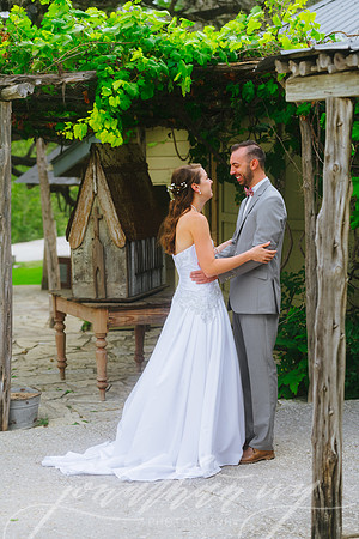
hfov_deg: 14.9
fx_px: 1376
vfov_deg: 22.1
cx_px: 180
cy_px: 270
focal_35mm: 92
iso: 200
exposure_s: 1/800
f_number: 2.8
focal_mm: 92
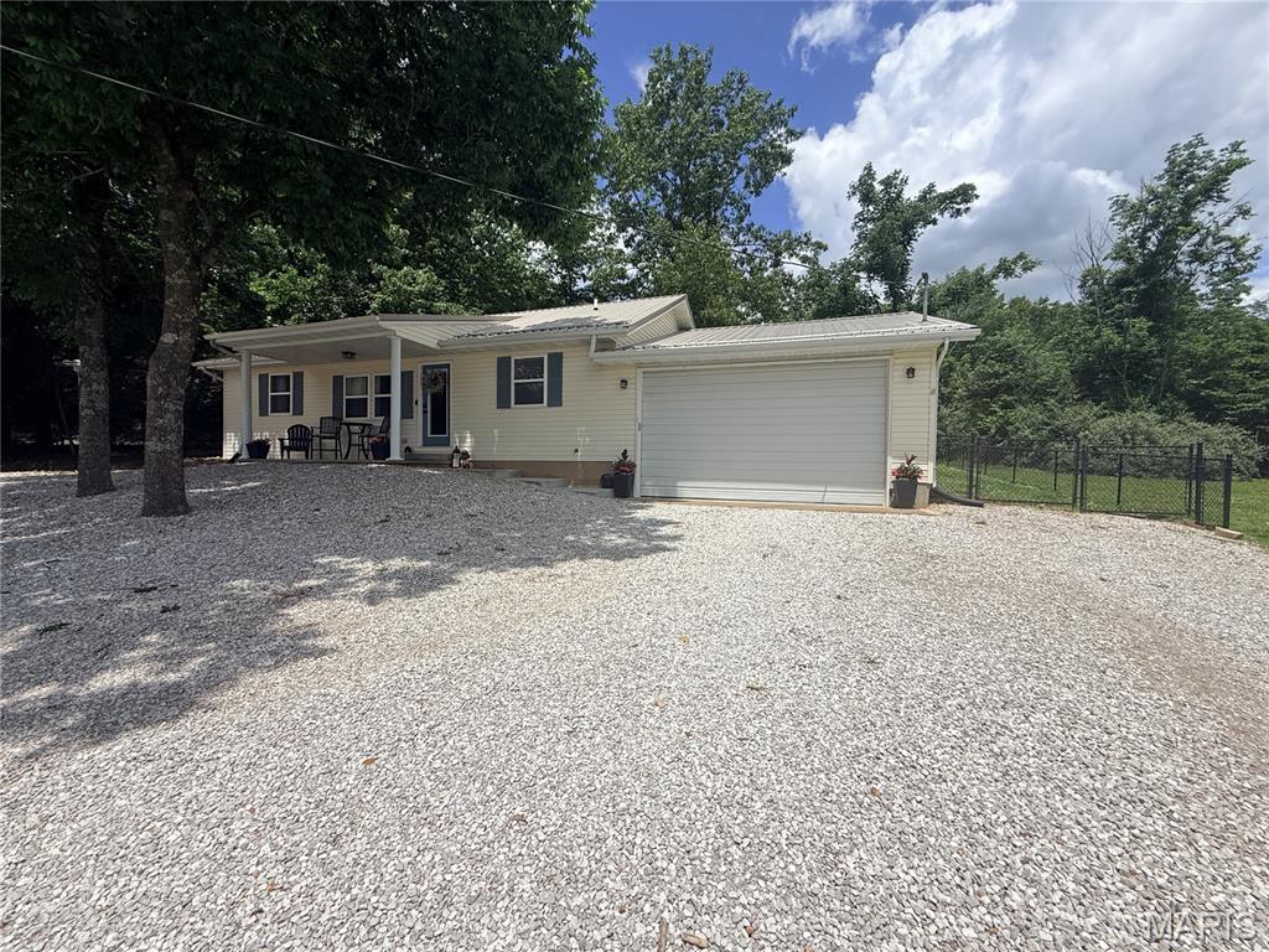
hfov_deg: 102.1
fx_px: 513
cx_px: 634
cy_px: 476
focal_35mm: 14
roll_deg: -0.4
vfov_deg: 85.7
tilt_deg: -0.5
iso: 50
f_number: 2.2
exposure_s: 1/3891
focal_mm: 2.22
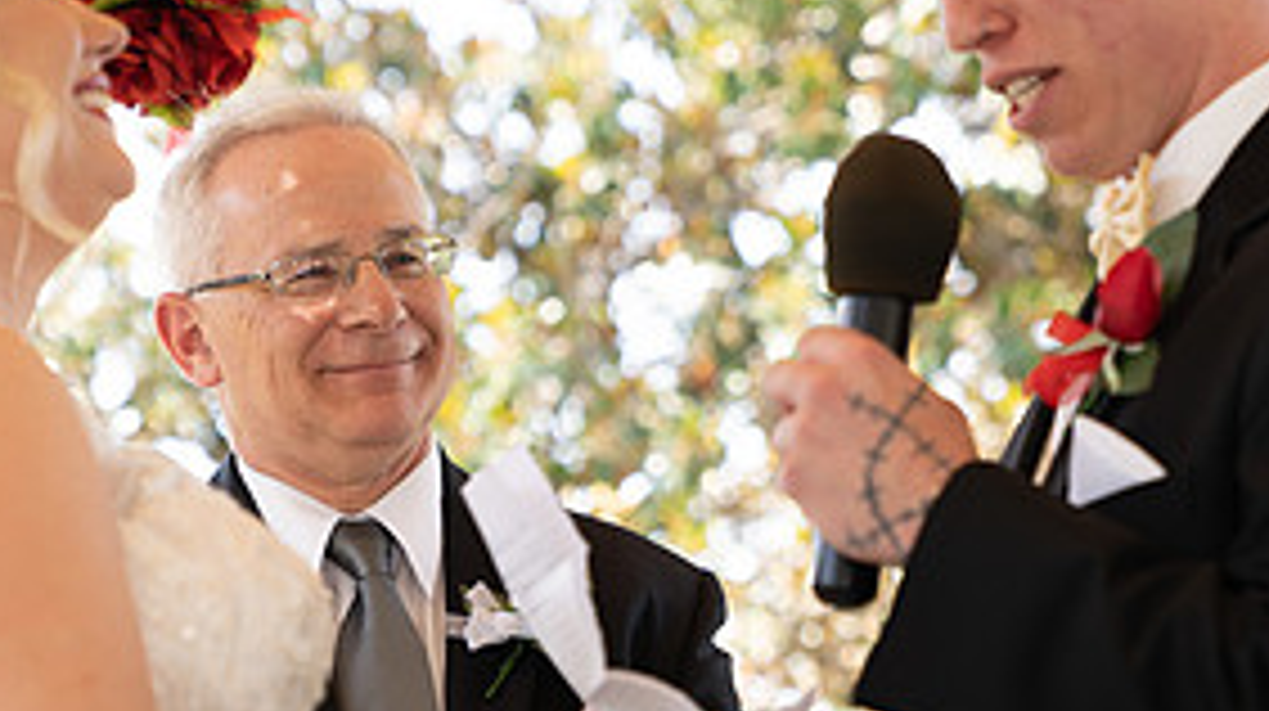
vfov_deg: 8.0
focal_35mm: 151
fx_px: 5076
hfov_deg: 14.2
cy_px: 443
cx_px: 630
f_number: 3.2
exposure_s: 1/100
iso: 100
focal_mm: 70
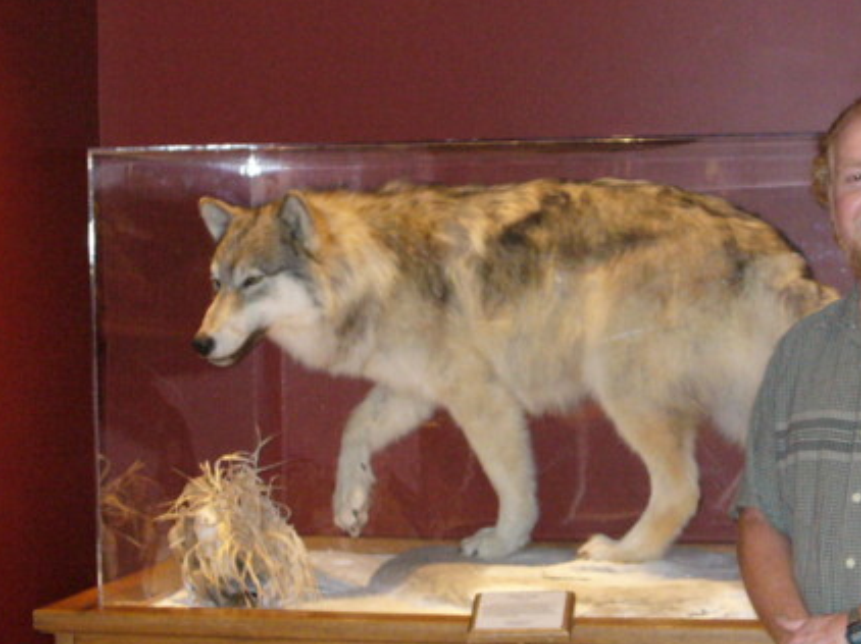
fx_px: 2262
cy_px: 430
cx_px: 494
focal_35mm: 91
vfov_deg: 16.2
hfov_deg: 21.5
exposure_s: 1/60
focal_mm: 9.9
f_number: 3.1
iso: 400
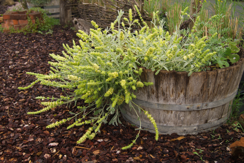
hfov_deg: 43.6
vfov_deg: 29.9
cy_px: 82
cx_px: 122
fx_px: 305
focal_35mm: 45
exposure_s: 1/100
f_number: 5
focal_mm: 30
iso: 100
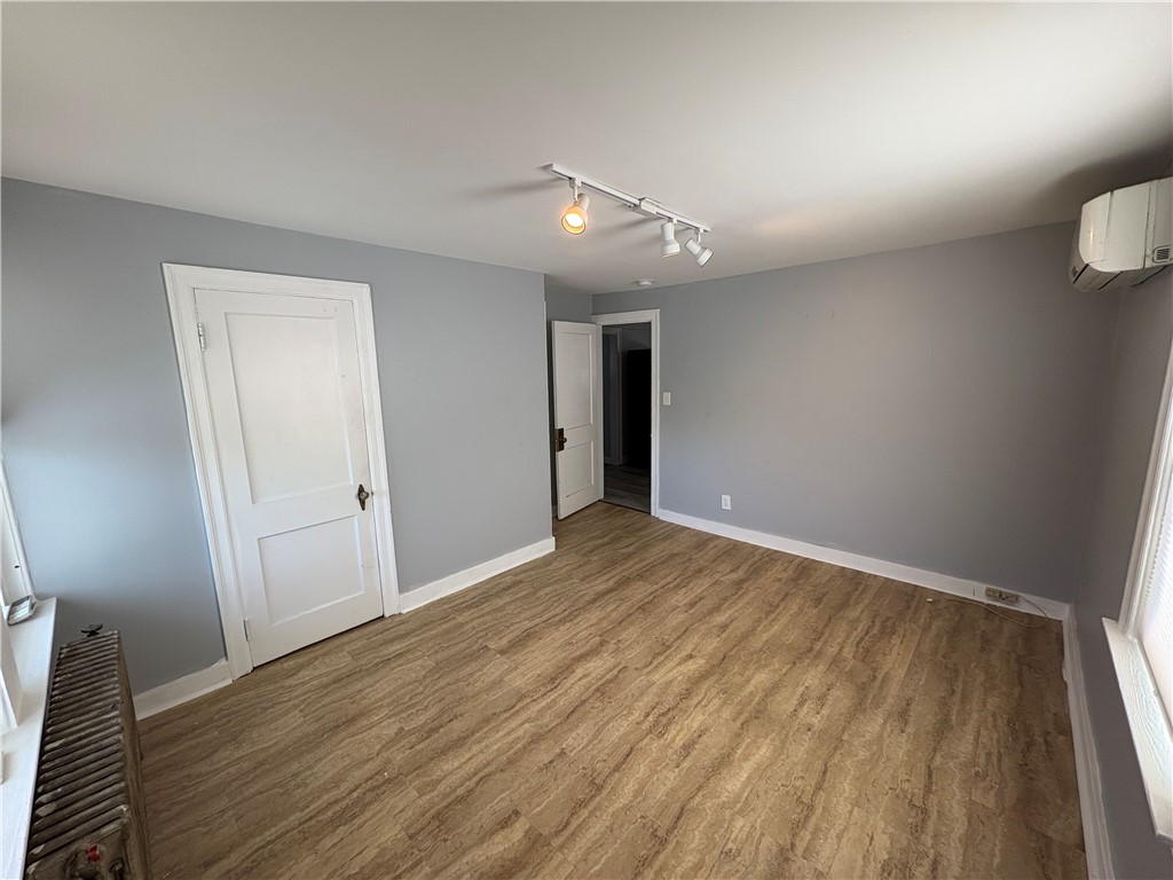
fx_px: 474
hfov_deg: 102.1
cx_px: 586
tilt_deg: -9.9
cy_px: 440
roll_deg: +1.5
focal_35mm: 14
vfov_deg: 85.7
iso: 160
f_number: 2.2
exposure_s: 1/120
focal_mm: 2.22
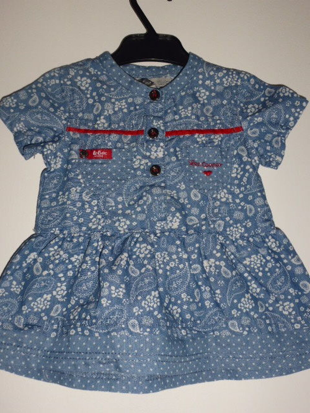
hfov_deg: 36.0
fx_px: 478
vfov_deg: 46.8
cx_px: 155
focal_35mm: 40
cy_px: 206
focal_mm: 6.9
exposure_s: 1/60
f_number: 3.9
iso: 100
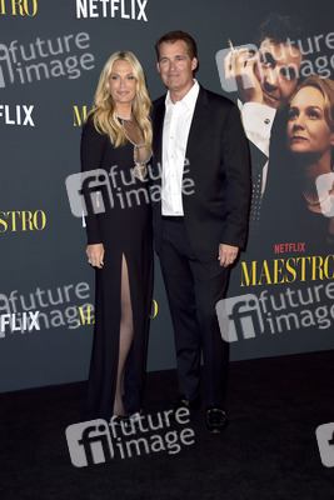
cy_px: 250
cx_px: 167
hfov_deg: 21.9
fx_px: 862
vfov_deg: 32.4
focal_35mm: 62
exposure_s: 1/250
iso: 320
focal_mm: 62
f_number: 6.3
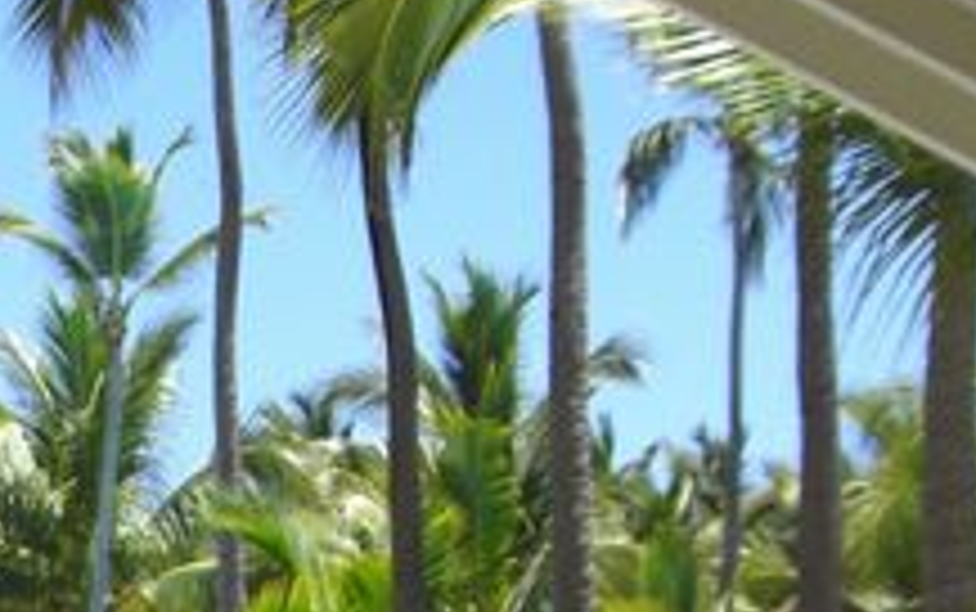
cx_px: -382
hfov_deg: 10.7
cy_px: 724
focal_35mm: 190
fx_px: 5058
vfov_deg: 6.9
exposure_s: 1/800
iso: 64
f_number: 2.7
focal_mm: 6.2
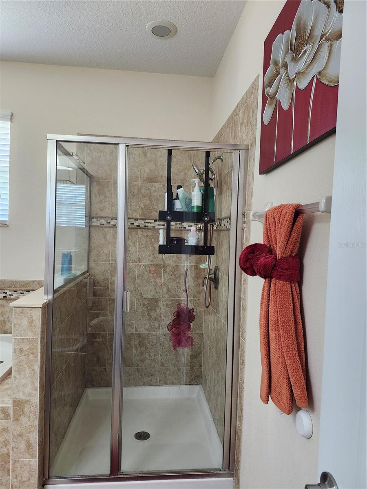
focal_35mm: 23
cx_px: 184
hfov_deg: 58.9
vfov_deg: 73.9
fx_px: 325
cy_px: 244
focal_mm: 5.54
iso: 800
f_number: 1.8
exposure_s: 1/120
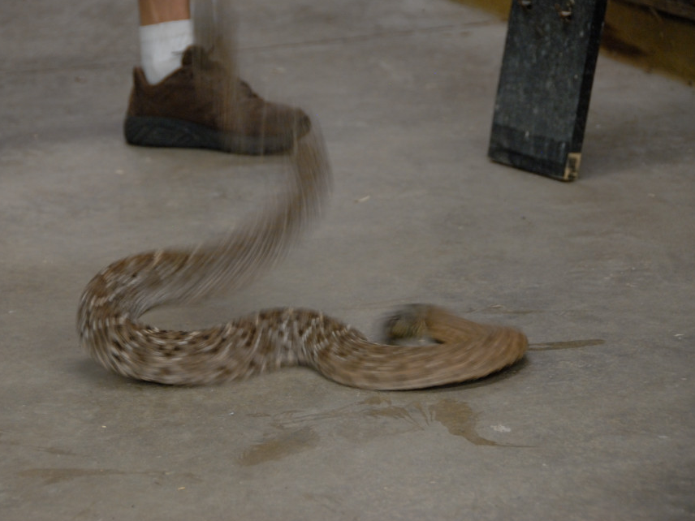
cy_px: 260
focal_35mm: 147
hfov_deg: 13.4
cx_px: 305
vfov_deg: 10.1
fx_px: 2951
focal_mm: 90
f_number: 5.3
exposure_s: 1/25
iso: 800
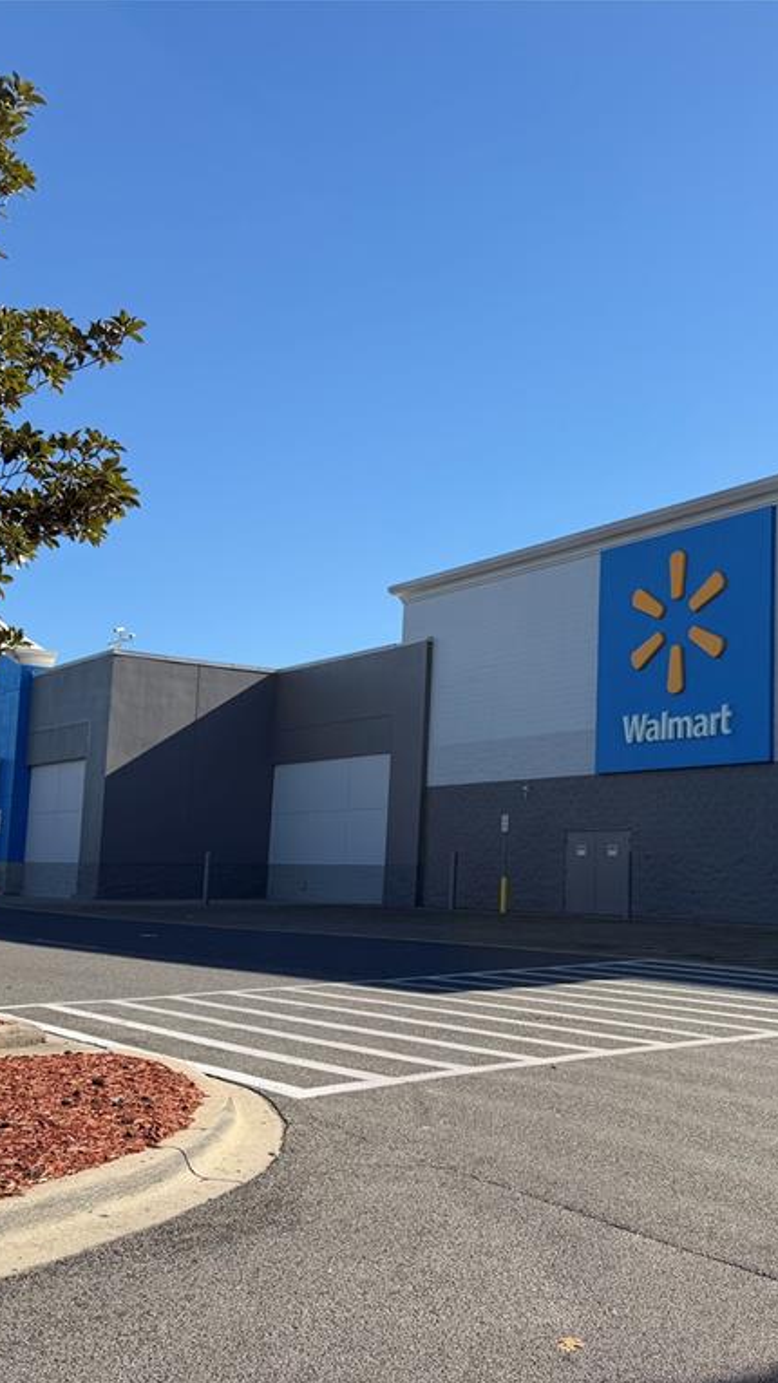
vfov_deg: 56.6
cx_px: 613
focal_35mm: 35
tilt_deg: +7.4
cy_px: 692
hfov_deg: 32.8
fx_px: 1284
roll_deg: -0.9
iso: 80
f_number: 1.78
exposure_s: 1/3584
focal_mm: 6.76
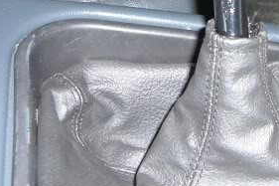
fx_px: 697
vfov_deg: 14.9
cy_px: -1
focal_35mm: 90
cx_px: 225
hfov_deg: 22.3
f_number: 2.7
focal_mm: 6.2
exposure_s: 1/60
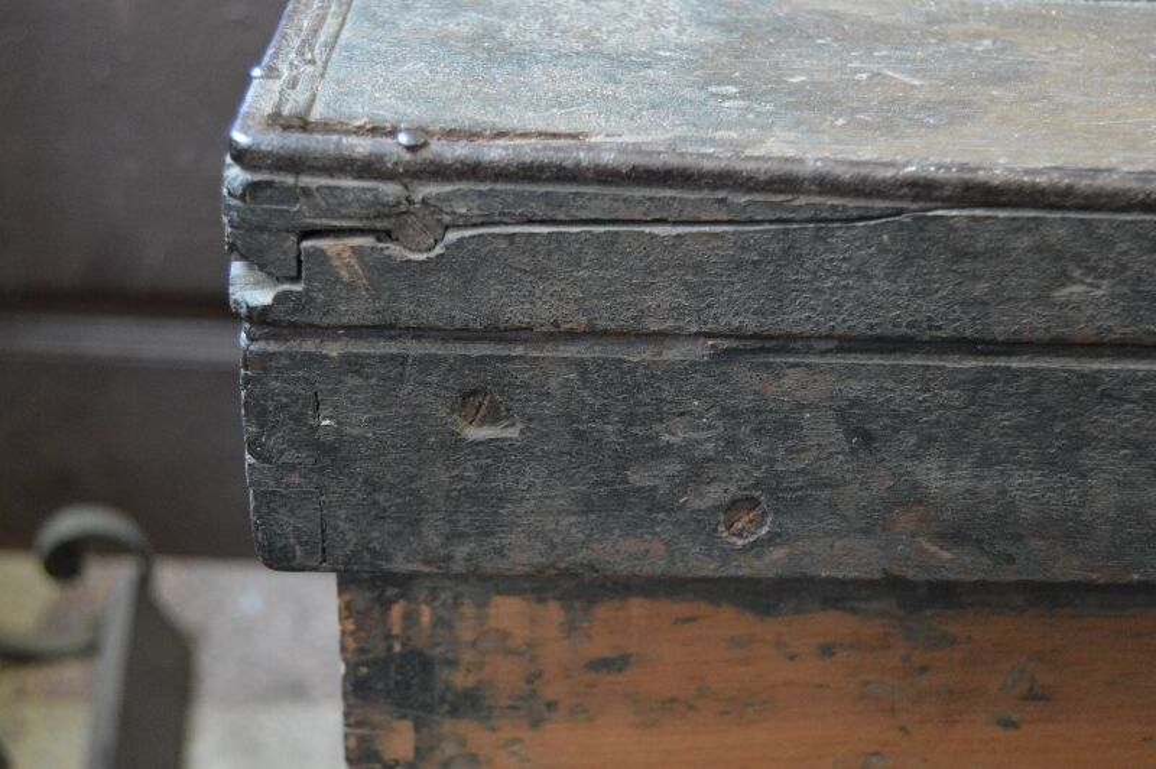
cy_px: 384
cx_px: 578
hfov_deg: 41.1
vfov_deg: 28.0
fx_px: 1540
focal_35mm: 48
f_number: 4.5
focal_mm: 32
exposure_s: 1/40
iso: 3200
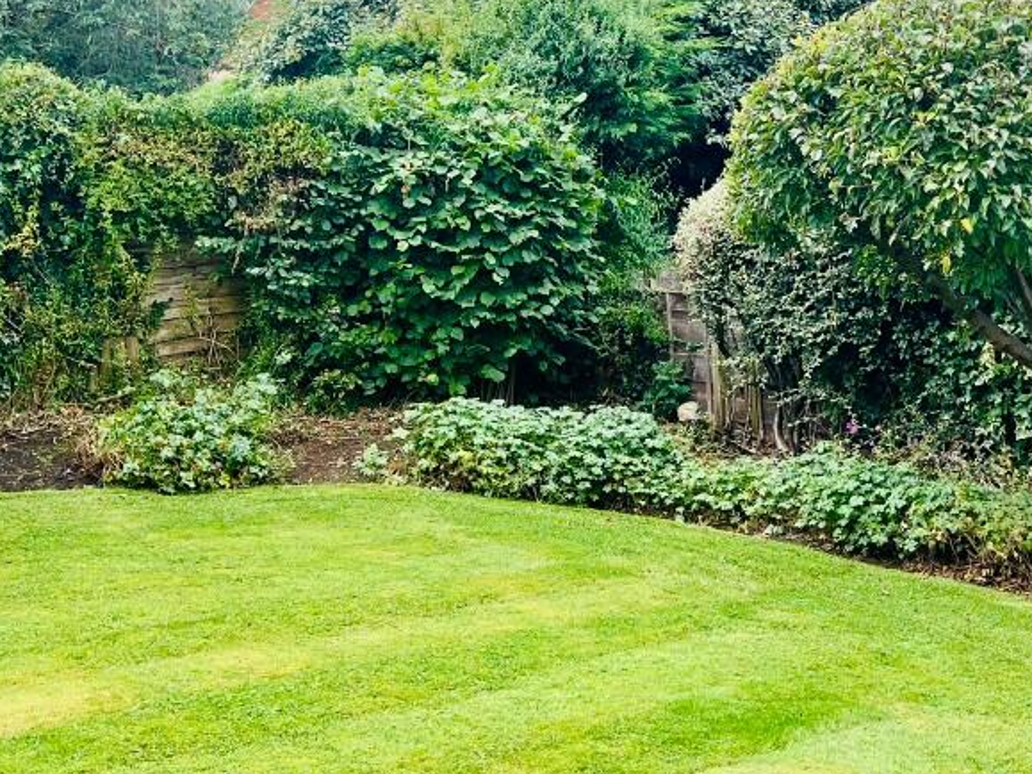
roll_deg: +4.5
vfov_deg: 31.3
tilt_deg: -3.6
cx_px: 567
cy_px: 271
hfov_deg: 41.2
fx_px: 1371
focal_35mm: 46
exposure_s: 1/678
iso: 50
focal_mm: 5.7
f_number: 1.5
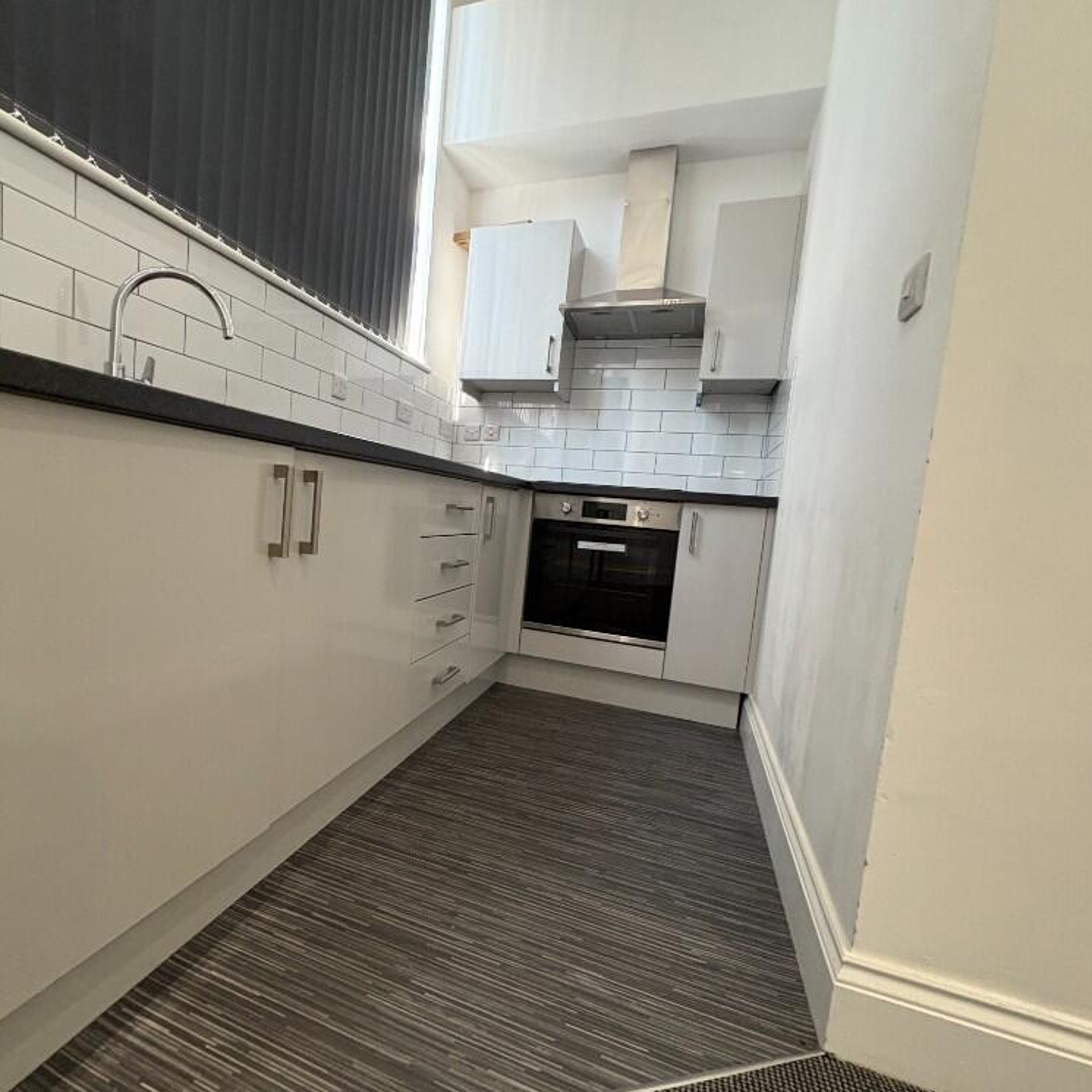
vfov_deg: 84.0
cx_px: 443
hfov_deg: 83.1
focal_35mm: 17
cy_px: 557
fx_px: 607
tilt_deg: -4.0
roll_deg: -3.6
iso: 400
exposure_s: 1/60
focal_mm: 2.22
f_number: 2.2
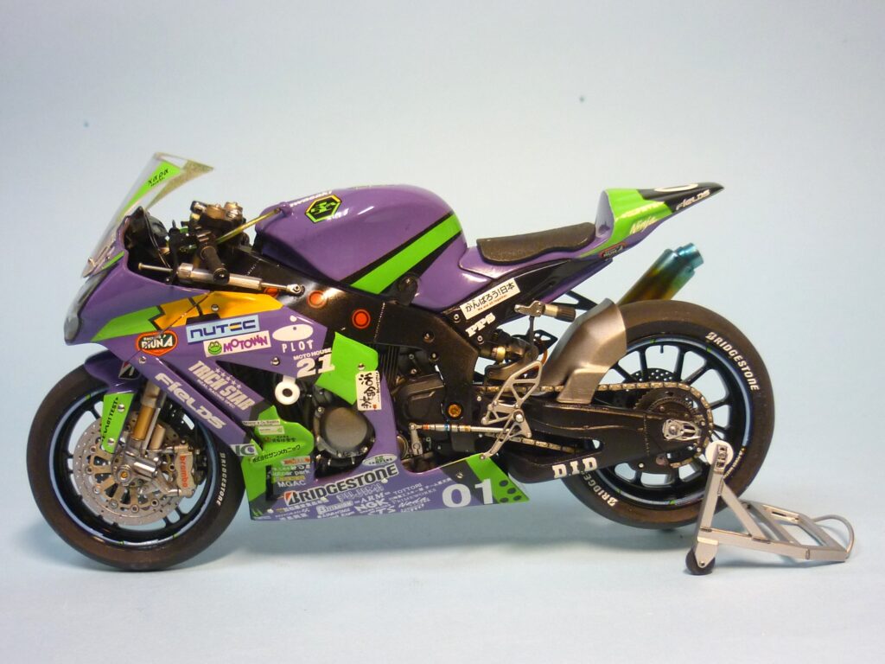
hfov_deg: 43.9
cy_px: 332
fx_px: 1099
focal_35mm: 43
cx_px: 442
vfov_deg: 33.6
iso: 200
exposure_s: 1/30
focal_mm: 5.5
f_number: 2.8
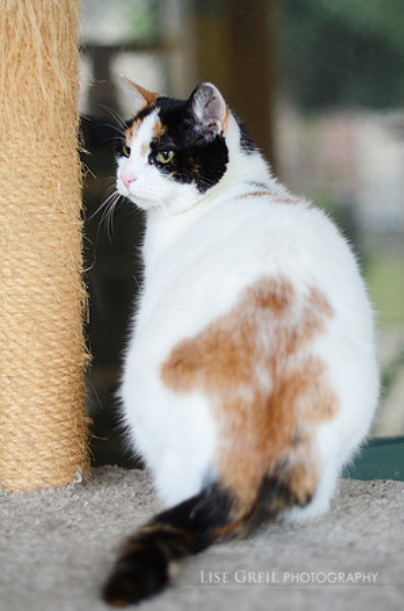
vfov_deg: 27.0
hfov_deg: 18.1
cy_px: 306
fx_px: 1268
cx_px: 202
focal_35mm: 75
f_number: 1.8
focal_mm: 50
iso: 800
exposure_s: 1/800
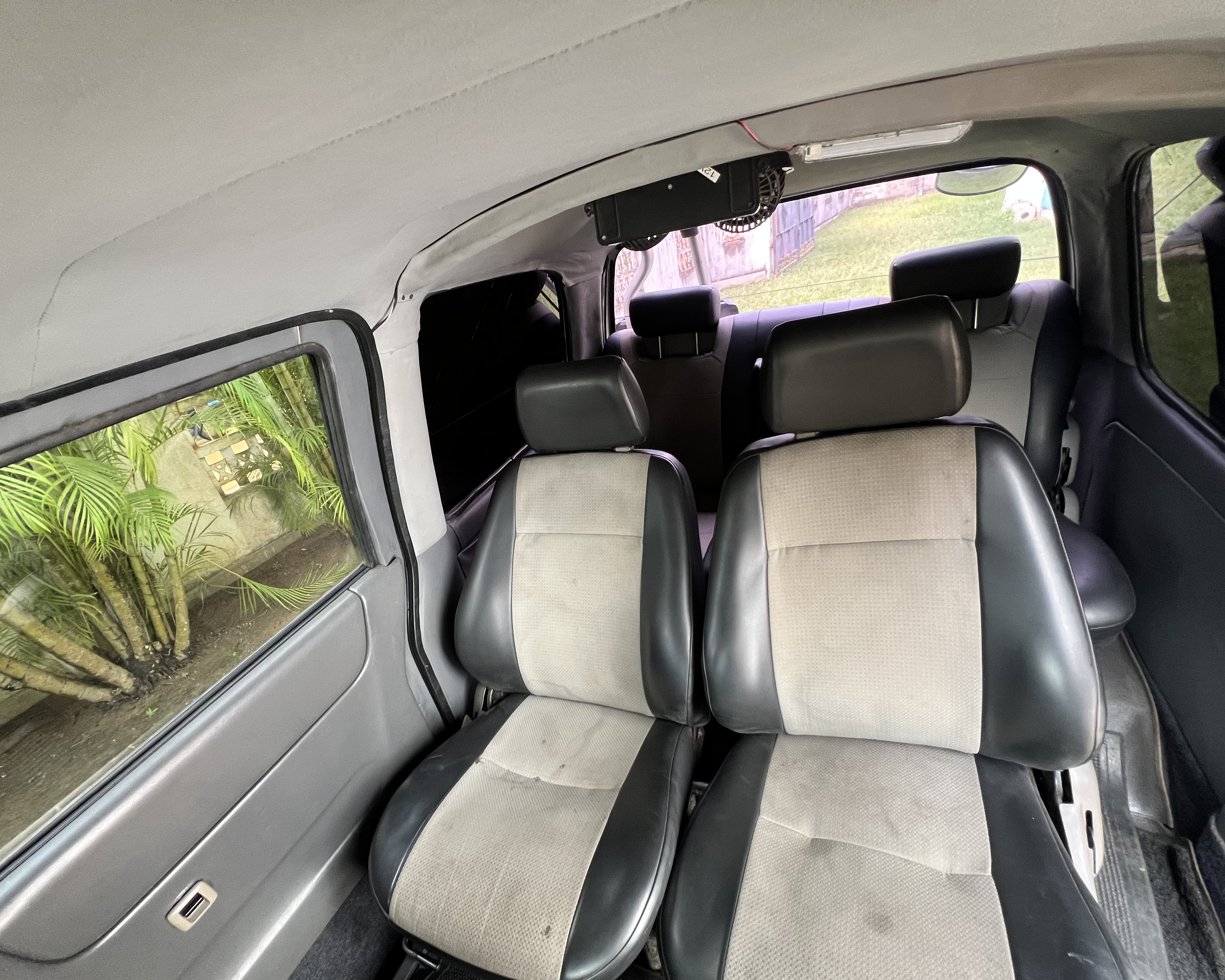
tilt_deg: -25.9
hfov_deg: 100.7
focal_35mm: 14
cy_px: 505
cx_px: 595
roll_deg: +11.2
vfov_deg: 88.0
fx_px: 508
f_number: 1.8
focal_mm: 1.57
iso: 250
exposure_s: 1/76
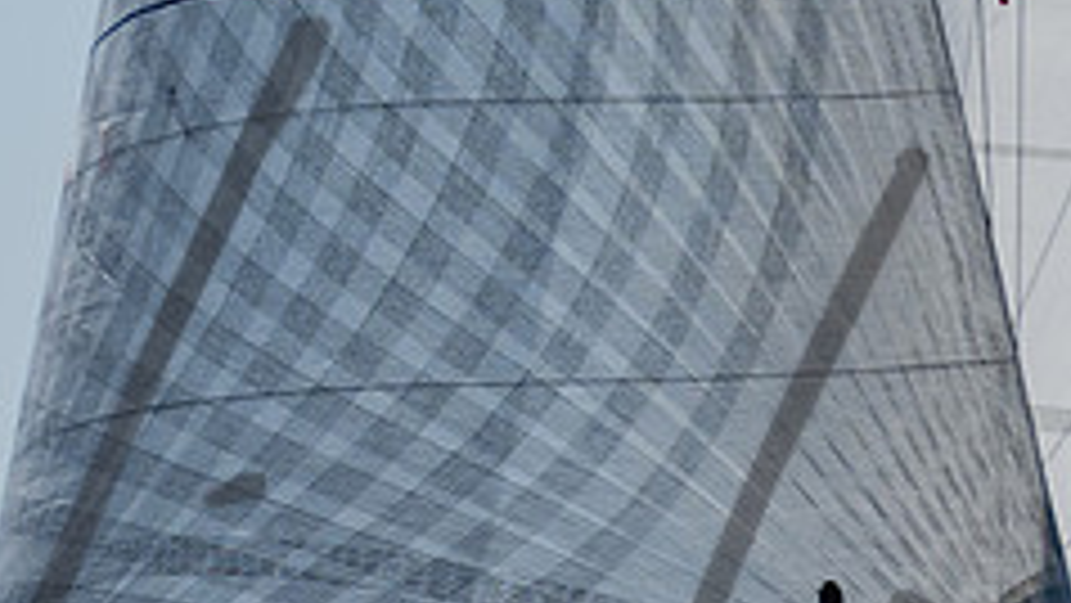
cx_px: -575
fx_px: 39199
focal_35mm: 1380
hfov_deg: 1.6
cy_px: -207
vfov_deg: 0.9
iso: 160
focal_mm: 200
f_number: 6.3
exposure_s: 1/2000
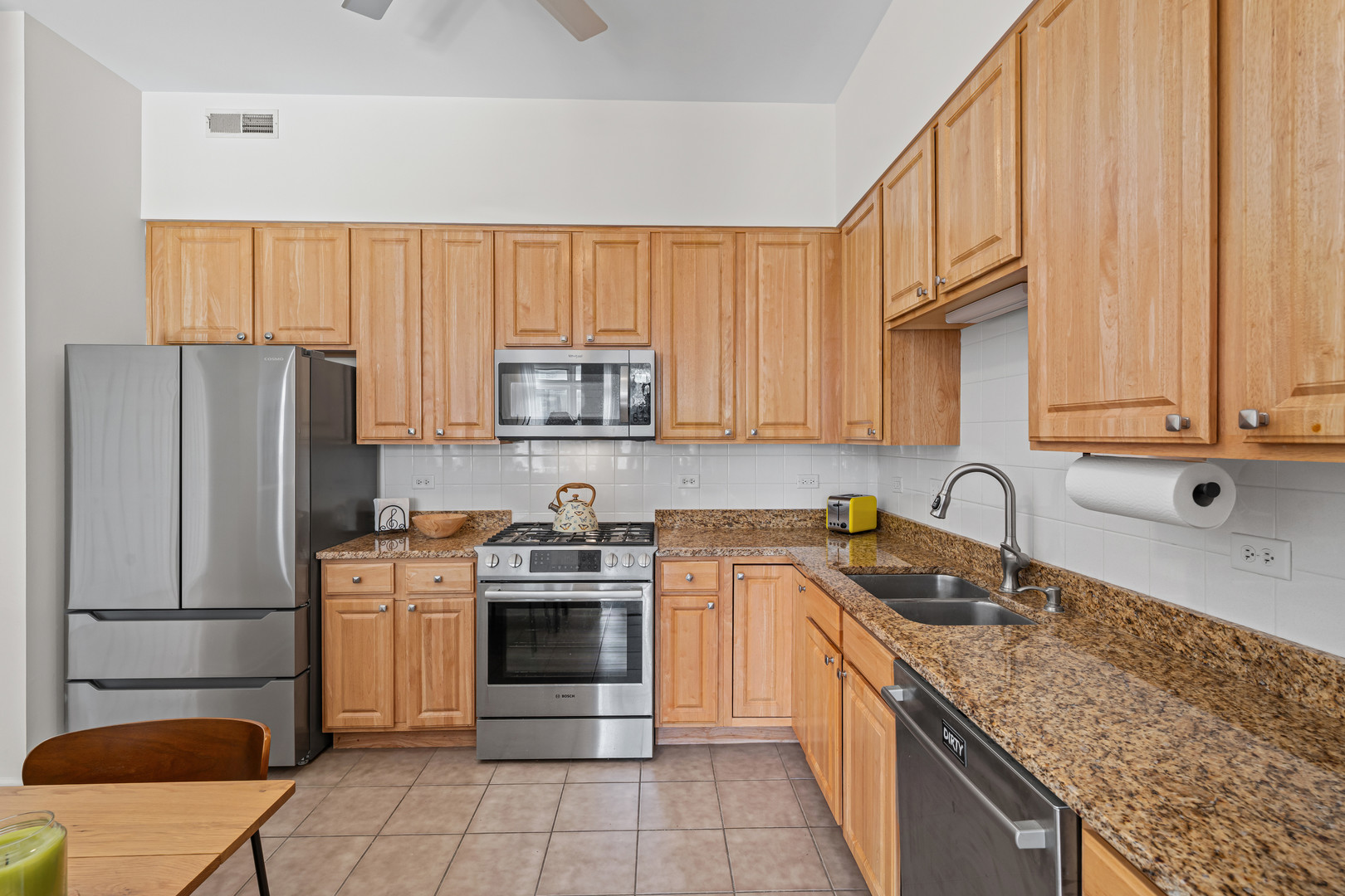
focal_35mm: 16
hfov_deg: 96.7
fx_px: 598
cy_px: 448
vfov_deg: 73.7
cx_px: 672
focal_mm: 16
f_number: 9
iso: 320
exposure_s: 1/3
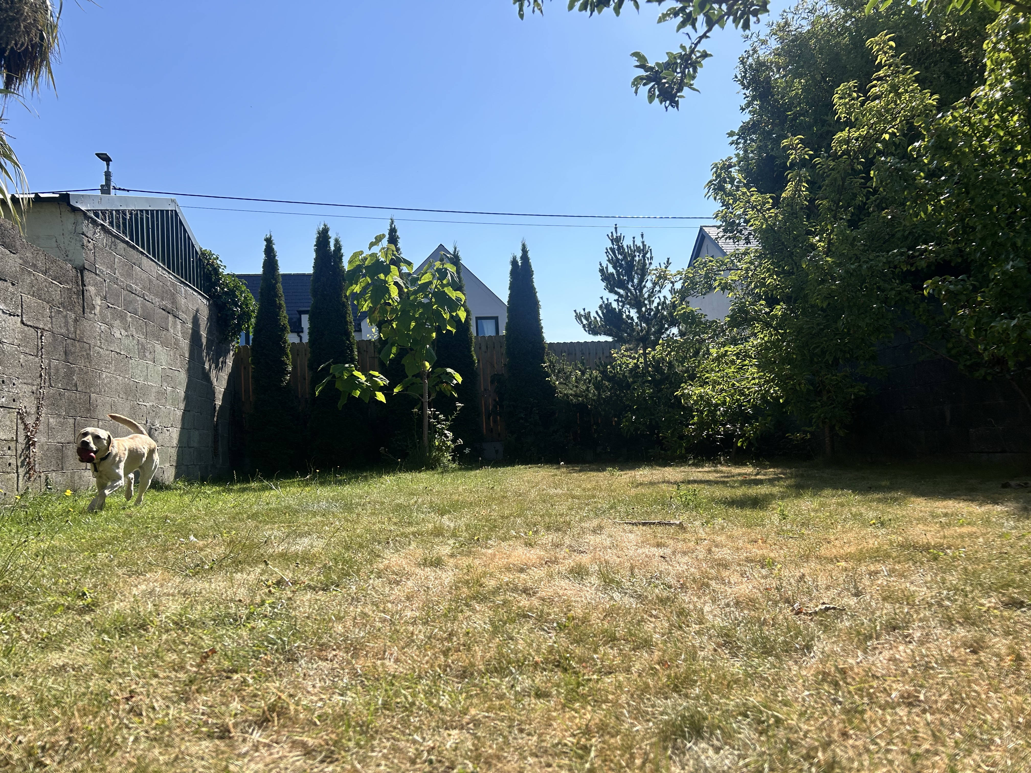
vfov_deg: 53.1
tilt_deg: +3.2
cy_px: 386
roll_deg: +3.2
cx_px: 516
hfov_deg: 67.3
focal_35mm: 26
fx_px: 774
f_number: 1.5
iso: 50
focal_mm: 5.7
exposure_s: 1/5319
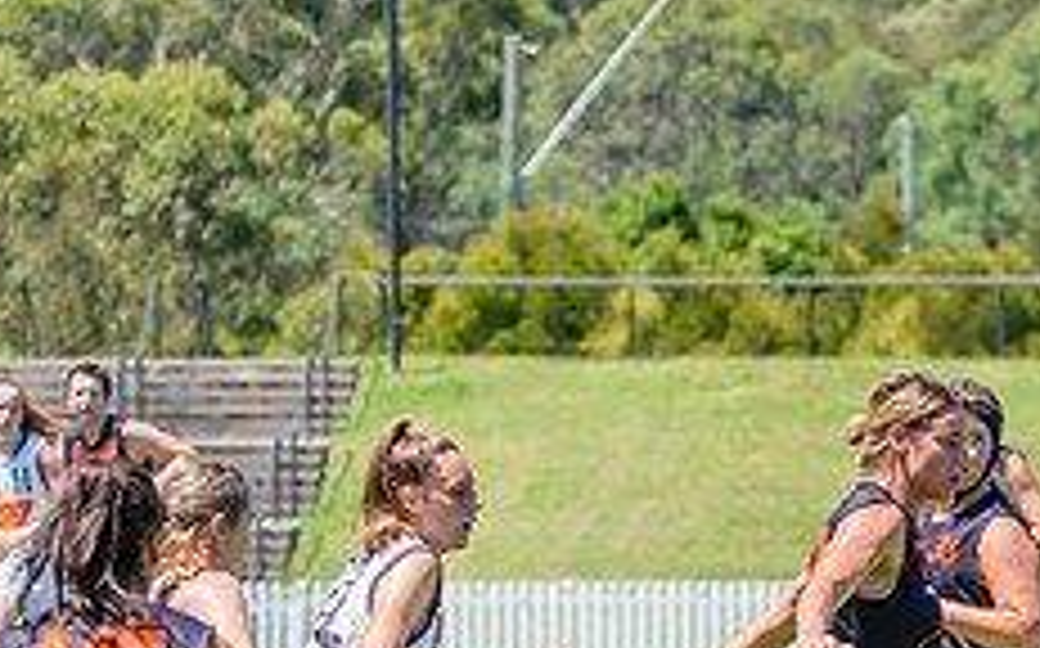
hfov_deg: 3.8
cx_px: 1423
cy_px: 671
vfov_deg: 2.4
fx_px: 15662
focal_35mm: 553
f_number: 7.1
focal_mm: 170
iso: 800
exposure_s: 1/2000
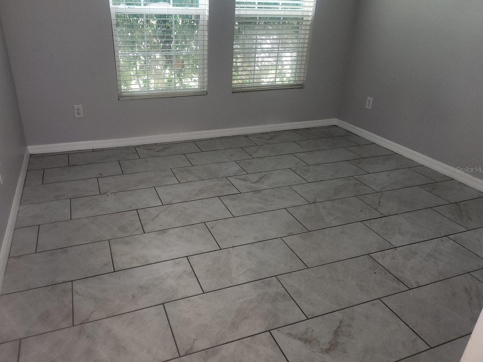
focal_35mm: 26
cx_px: 215
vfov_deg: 53.0
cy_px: 169
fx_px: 363
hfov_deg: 67.1
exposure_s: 1/24
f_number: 1.8
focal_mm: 5.4
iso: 125
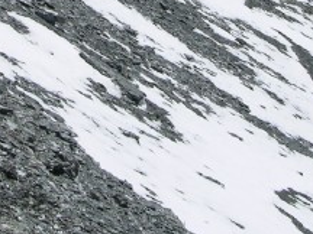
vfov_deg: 8.8
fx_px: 1501
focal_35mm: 166
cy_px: -62
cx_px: 78
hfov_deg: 11.9
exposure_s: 1/346
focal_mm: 8.9
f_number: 8
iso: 50
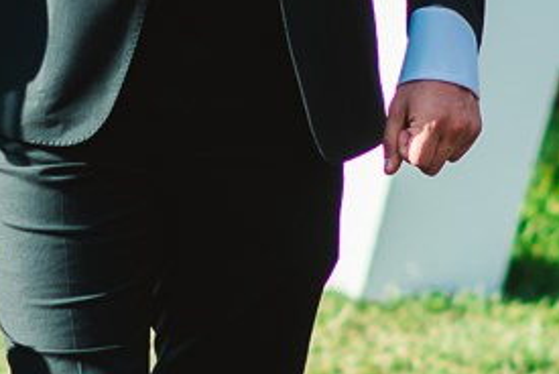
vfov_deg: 2.2
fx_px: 9839
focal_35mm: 633
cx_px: -49
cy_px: 40
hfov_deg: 3.3
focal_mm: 85
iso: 80
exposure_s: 1/1600
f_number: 2.5
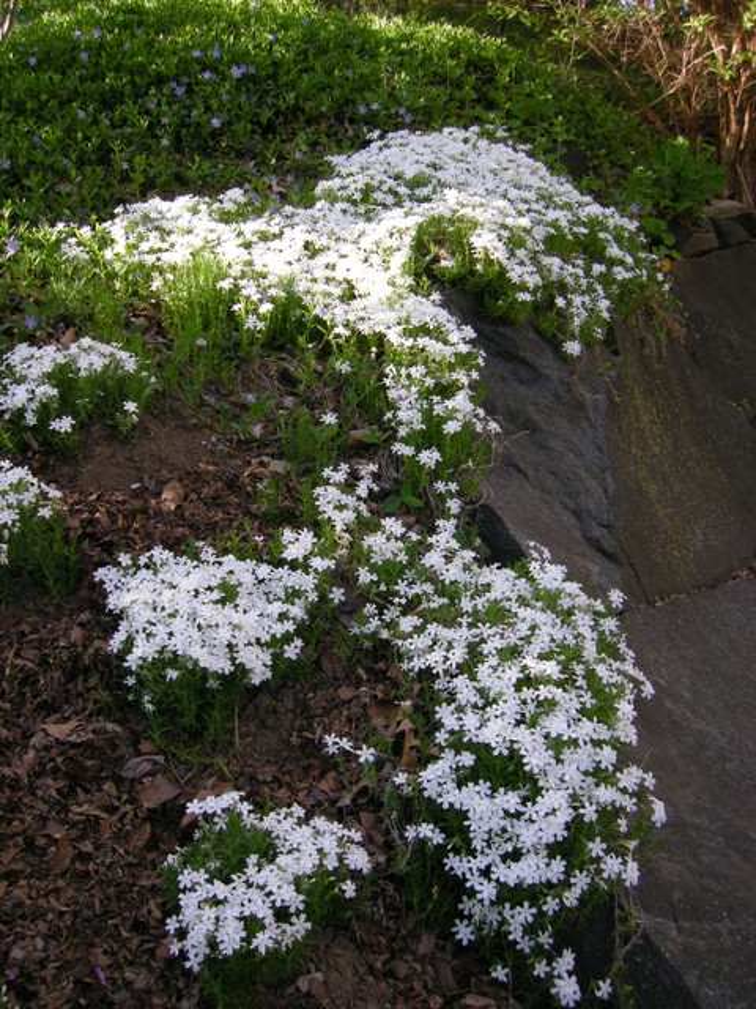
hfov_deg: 39.7
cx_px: 378
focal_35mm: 36
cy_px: 504
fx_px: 1048
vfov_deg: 51.4
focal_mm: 7.5
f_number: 3
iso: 64
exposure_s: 1/92
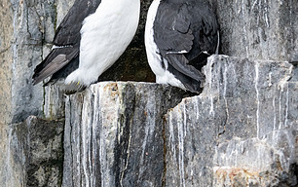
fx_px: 6830
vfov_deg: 1.6
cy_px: -19
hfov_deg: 2.5
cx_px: 127
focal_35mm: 840
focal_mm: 340
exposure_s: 1/1000
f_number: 6
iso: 1600
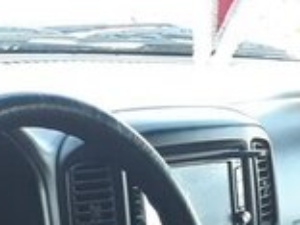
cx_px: 181
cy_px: 318
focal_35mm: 114
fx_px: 988
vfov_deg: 12.5
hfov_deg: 17.2
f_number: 1.7
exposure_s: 1/50
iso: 160
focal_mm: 3.71
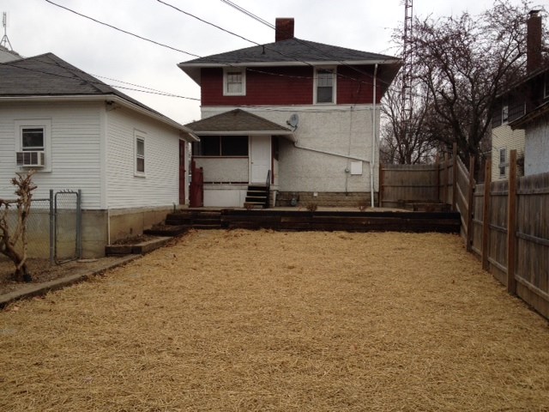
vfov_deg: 40.7
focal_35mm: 35
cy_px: 206
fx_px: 555
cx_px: 274
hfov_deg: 52.6
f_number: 2.4
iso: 64
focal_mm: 4.28
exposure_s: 1/120
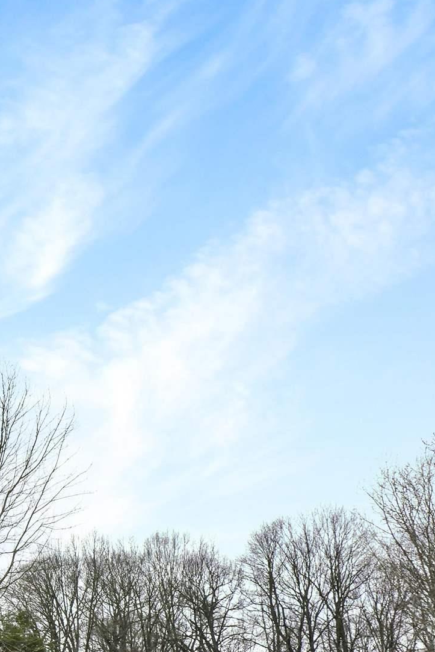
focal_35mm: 68
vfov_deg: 29.0
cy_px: 524
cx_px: -195
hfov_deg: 18.1
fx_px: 1232
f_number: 20
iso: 100
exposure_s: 1/30
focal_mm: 16
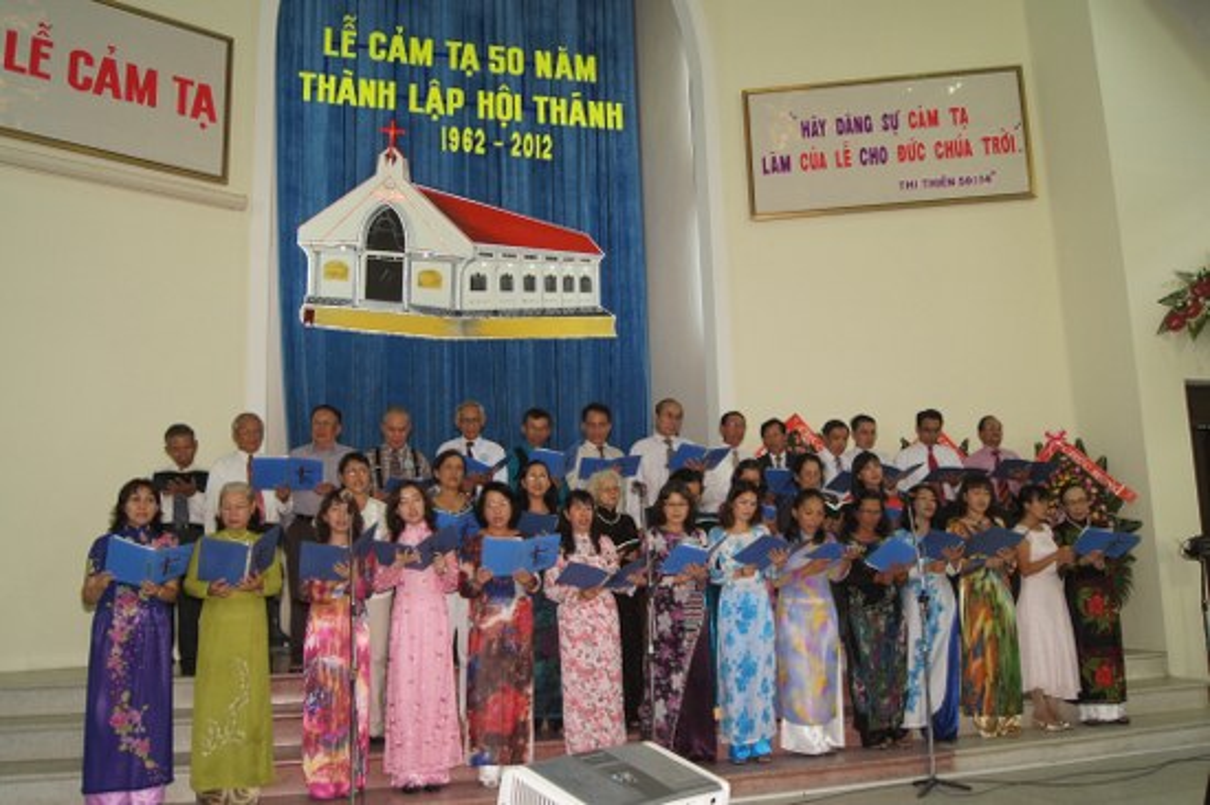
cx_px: 605
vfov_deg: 43.6
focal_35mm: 30
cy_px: 402
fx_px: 1008
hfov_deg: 62.0
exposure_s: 1/40
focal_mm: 20
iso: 800
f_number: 7.1
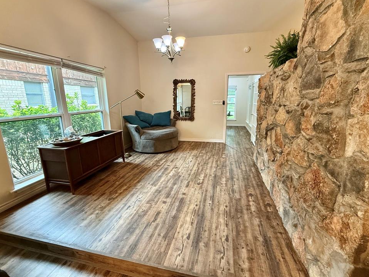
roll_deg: +0.5
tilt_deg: -11.3
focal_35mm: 15
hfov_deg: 98.1
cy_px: 132
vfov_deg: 81.7
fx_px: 160
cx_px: 191
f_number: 2.2
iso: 400
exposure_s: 1/60
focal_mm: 2.22
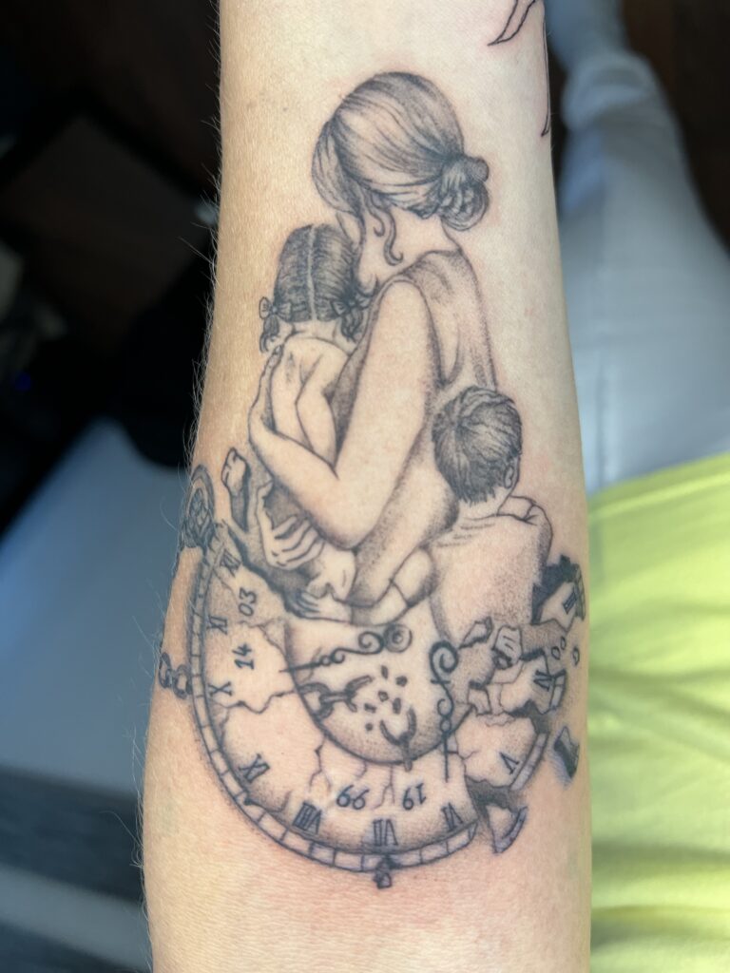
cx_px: 365
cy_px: 486
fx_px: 731
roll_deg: -20.6
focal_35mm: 26
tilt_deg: -38.3
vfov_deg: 67.3
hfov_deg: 53.1
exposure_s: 1/121
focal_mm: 5.7
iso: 125
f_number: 1.5
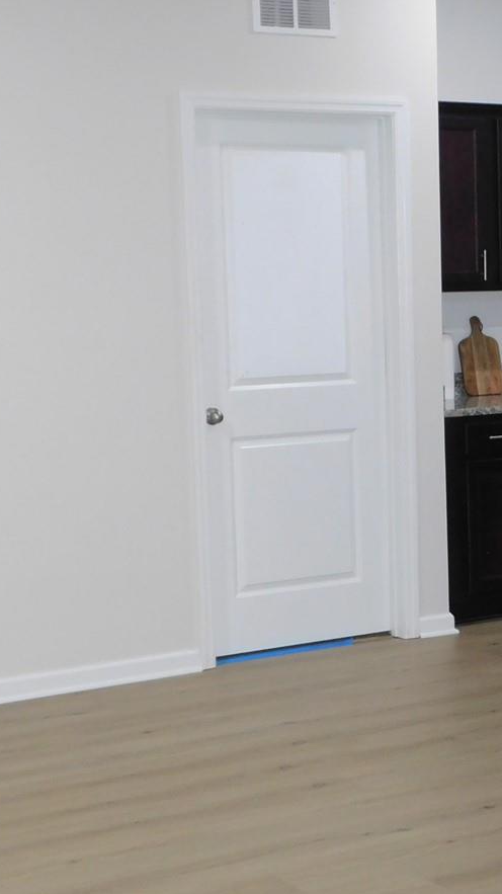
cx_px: 681
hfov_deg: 14.5
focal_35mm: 79
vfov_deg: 26.9
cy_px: 460
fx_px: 1871
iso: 320
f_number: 3.6
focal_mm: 7.1
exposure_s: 1/30
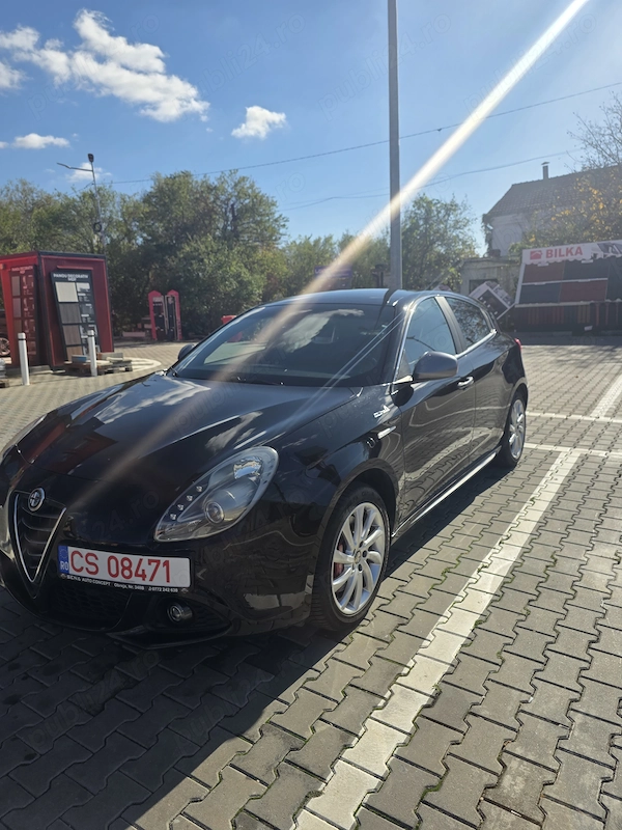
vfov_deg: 73.9
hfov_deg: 58.9
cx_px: 311
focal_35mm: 23
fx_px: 551
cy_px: 415
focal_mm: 6.3
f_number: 1.7
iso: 80
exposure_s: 1/7333
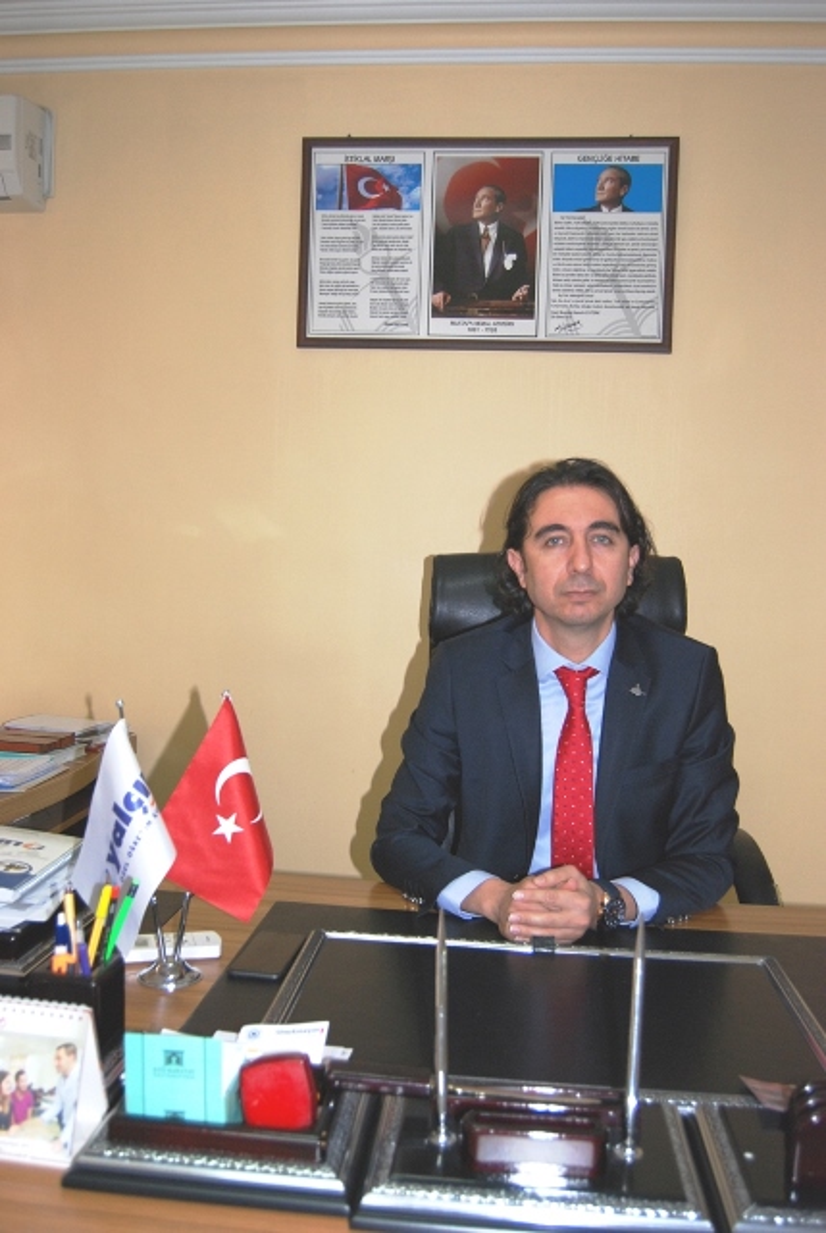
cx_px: 413
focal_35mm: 30
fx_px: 1029
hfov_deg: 43.8
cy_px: 616
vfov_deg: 61.8
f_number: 4
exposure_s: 1/60
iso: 400
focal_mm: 20
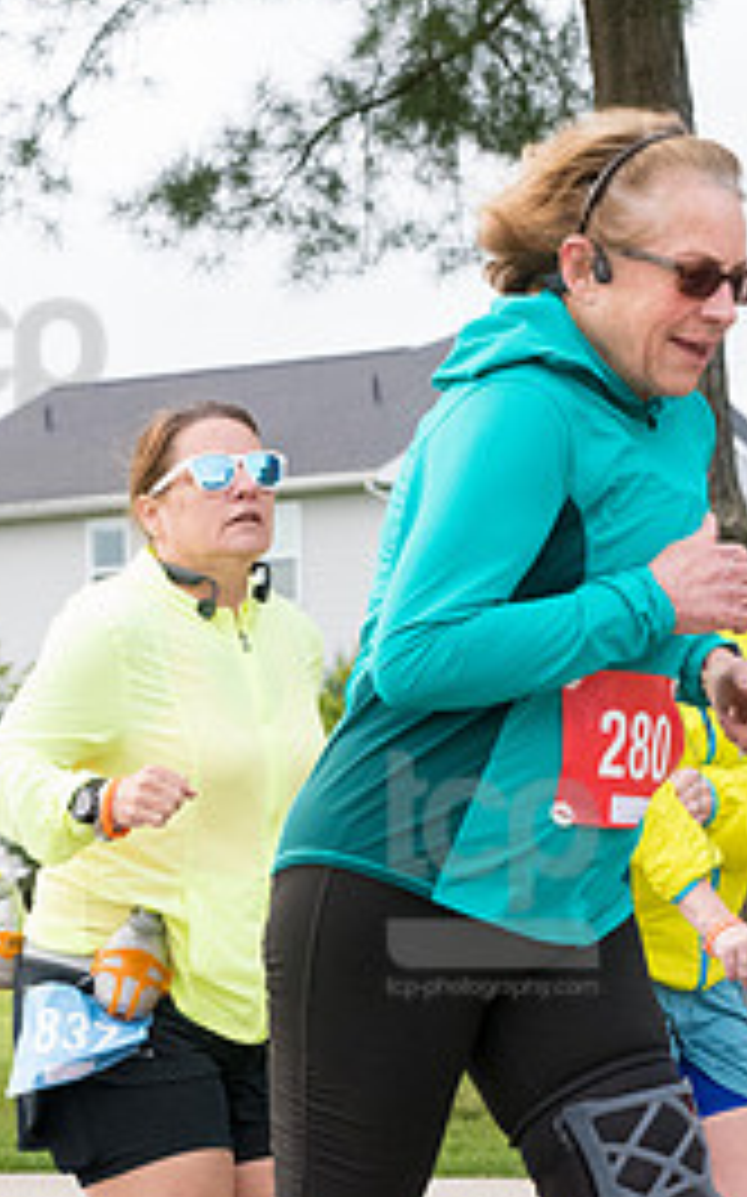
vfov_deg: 11.6
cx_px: 493
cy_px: 873
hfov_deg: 7.2
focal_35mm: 181
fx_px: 5902
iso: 4000
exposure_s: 1/1600
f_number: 7.1
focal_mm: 70
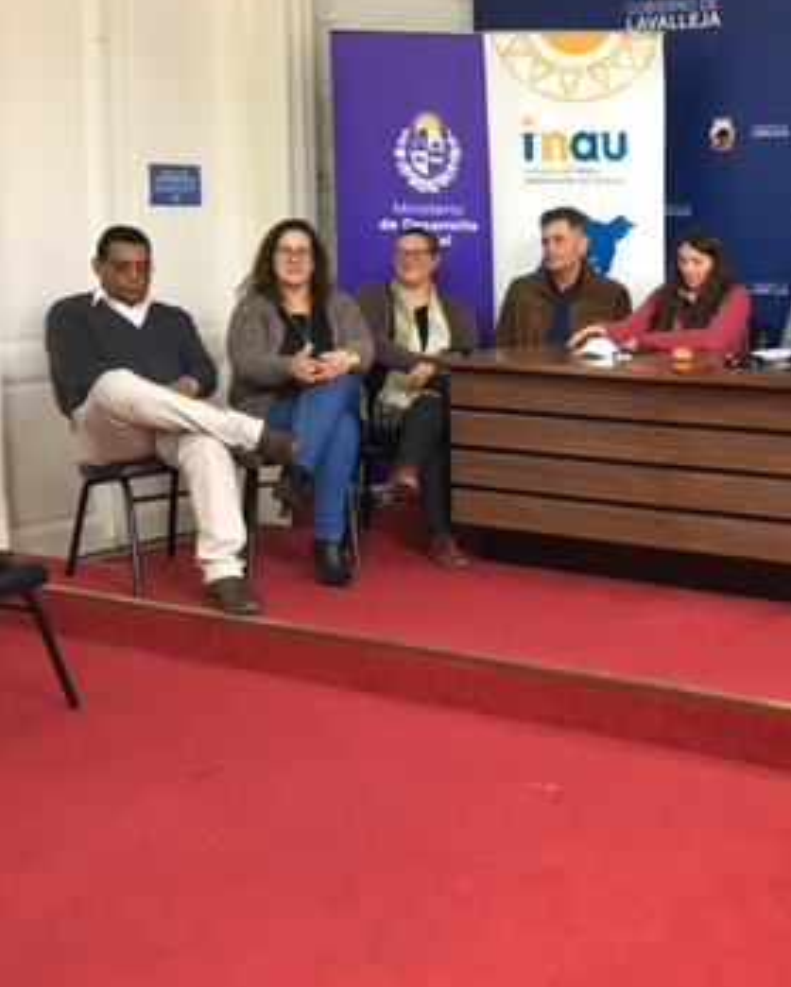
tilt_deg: -3.9
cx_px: 904
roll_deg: -1.2
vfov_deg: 35.6
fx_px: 1520
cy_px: 329
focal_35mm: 52
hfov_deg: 26.5
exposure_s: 1/33
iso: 125
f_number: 2.2
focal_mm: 4.15
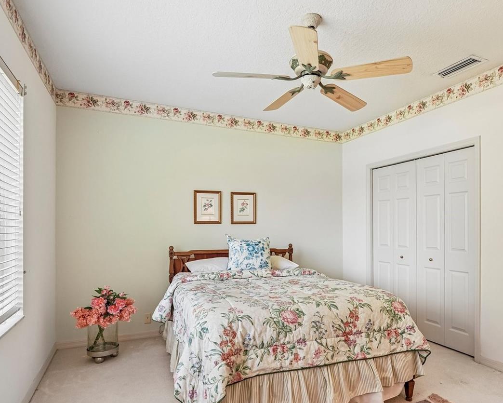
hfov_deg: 72.1
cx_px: 289
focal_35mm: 23
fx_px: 343
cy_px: 221
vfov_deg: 60.8
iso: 400
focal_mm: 16
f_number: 8
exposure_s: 1/20
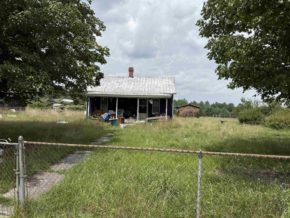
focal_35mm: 24
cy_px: 109
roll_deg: -2.7
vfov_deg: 56.8
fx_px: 201
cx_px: 145
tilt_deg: +1.5
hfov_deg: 71.6
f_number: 1.78
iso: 80
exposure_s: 1/6711
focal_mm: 6.76
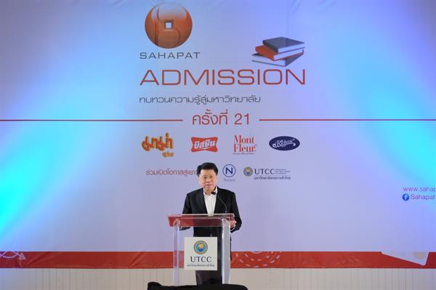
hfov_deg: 15.1
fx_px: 1646
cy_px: 145
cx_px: 218
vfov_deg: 10.1
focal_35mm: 136
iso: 3200
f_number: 4.5
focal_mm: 90.4
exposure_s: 1/160
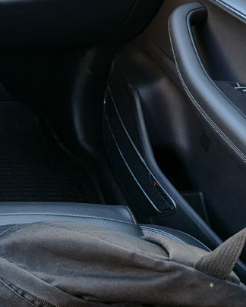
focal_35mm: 72
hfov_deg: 17.8
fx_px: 655
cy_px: -47
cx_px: -172
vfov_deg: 24.3
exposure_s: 1/100
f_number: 1.4
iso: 64
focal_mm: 6.5
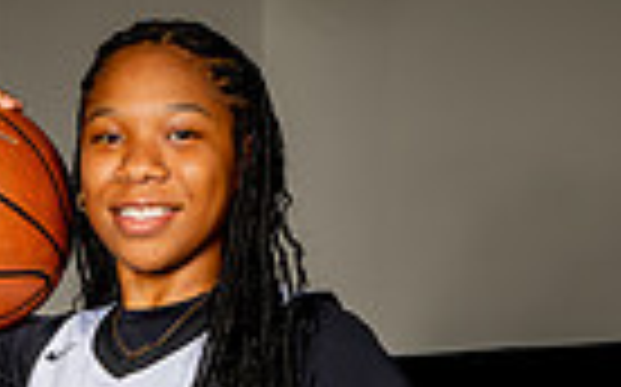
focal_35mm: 160
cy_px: 914
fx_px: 2706
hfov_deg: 13.1
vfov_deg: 7.6
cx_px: 158
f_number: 8
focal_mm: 48
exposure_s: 1/500
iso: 250
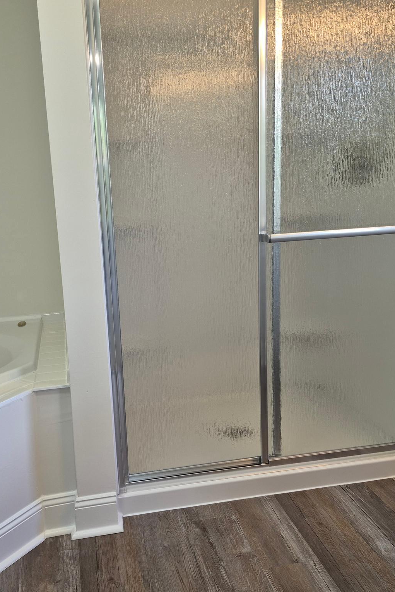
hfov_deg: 40.9
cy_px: 297
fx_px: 527
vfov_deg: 58.7
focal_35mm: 32
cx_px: 157
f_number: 1.8
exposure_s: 1/120
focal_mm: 5.4
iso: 125
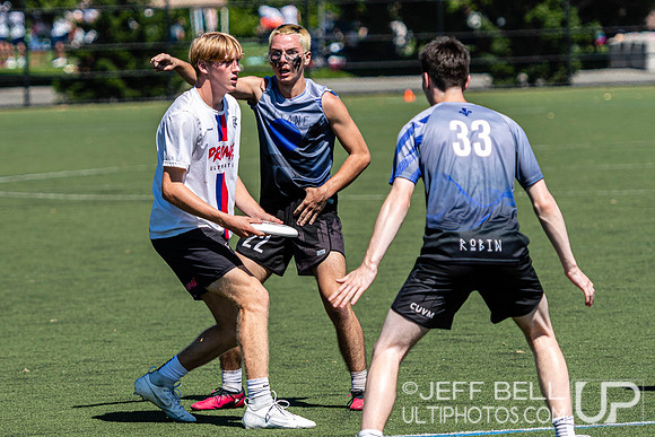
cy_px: 119
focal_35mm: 294
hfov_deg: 7.0
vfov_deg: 4.7
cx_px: 237
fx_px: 5358
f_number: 3.2
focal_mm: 135
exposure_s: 1/2000
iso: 100
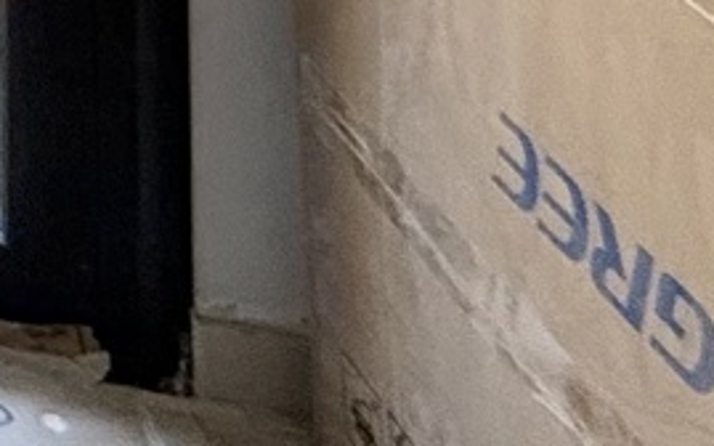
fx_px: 2062
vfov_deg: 9.0
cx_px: -1327
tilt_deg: +0.2
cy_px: -1041
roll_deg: +0.0
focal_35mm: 106
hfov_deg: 11.9
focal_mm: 2.22
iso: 100
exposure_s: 1/99
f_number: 2.2
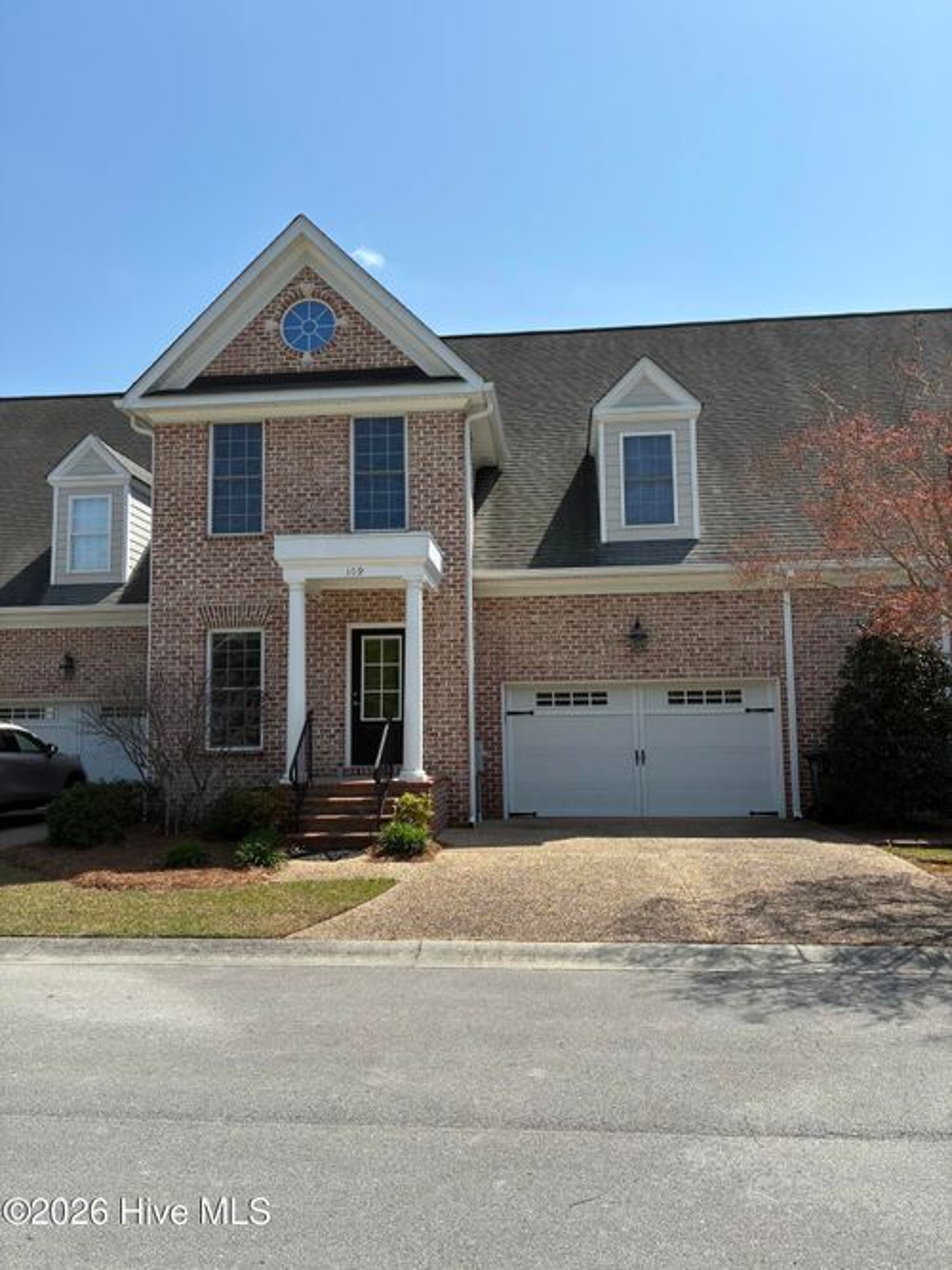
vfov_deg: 67.3
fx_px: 954
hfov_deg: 53.0
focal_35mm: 26
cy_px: 635
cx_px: 476
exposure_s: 1/1795
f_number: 1.64
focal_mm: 4.2
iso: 20
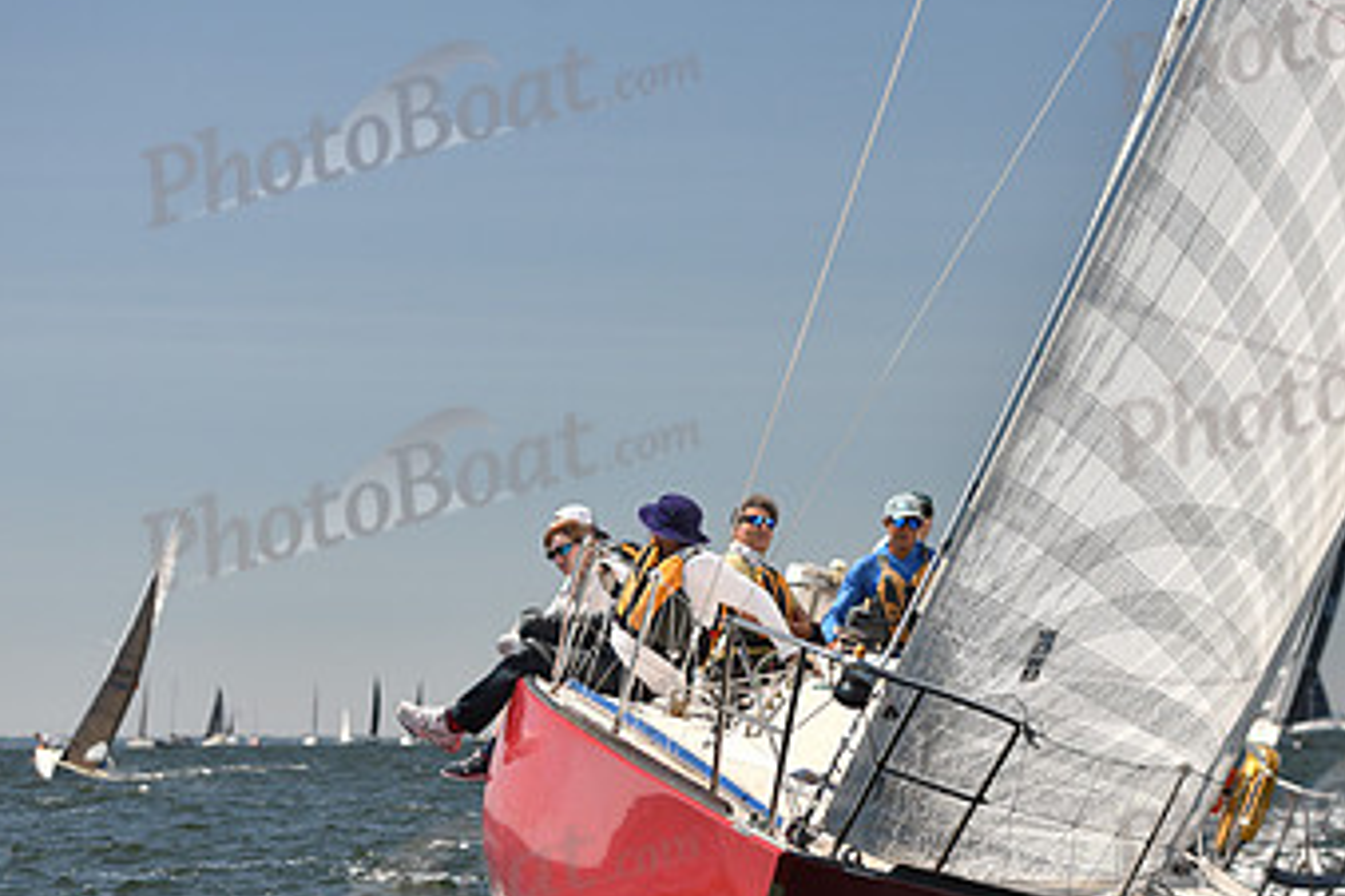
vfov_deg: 10.0
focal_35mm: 137
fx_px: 5118
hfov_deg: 14.9
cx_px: 909
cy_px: 640
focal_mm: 80
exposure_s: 1/1250
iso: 250
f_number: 3.5
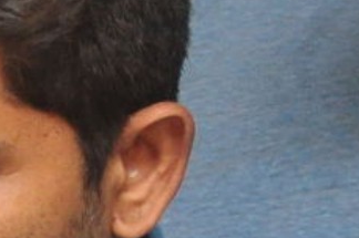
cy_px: 433
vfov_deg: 2.0
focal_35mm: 690
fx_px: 6871
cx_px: -507
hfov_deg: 3.0
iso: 1600
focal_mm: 66
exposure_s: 1/125
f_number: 5.6
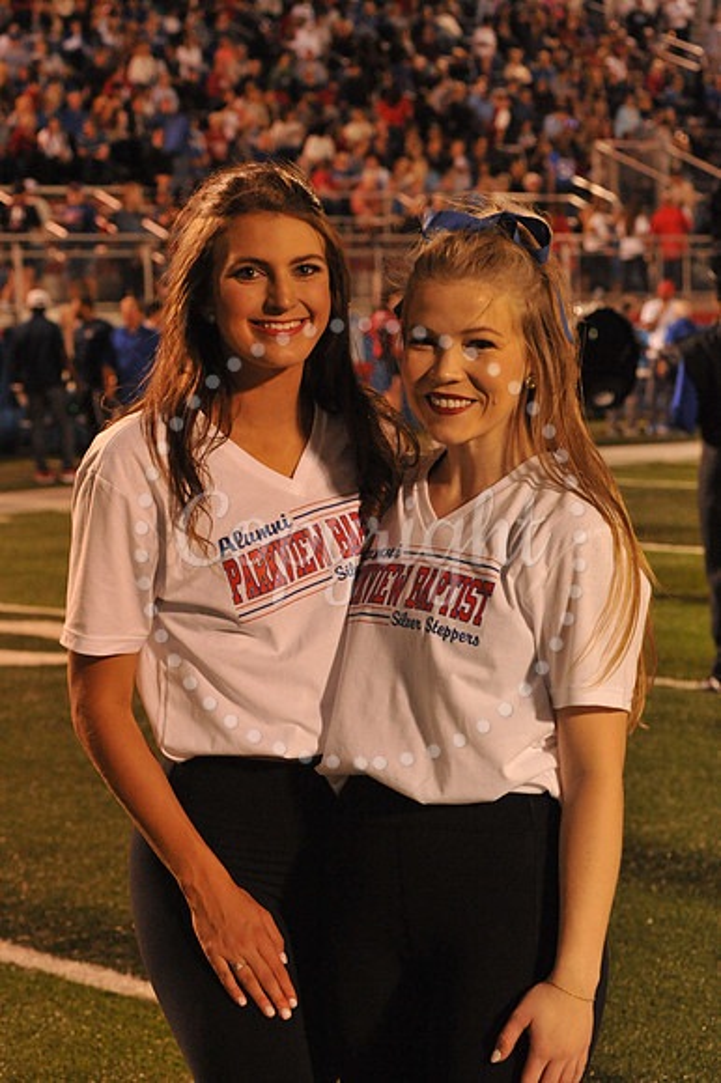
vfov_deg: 23.7
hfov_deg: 15.9
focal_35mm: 86
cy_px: 542
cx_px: 360
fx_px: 2586
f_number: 7.1
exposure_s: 1/160
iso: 5000
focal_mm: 86
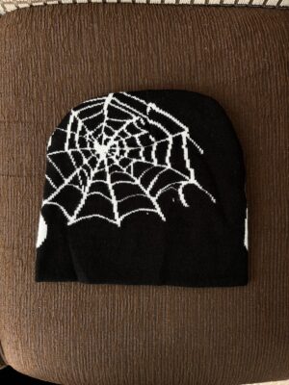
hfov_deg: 53.1
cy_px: 192
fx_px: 289
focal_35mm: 26
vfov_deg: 67.3
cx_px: 144
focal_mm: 5.7
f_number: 1.5
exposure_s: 1/115
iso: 125
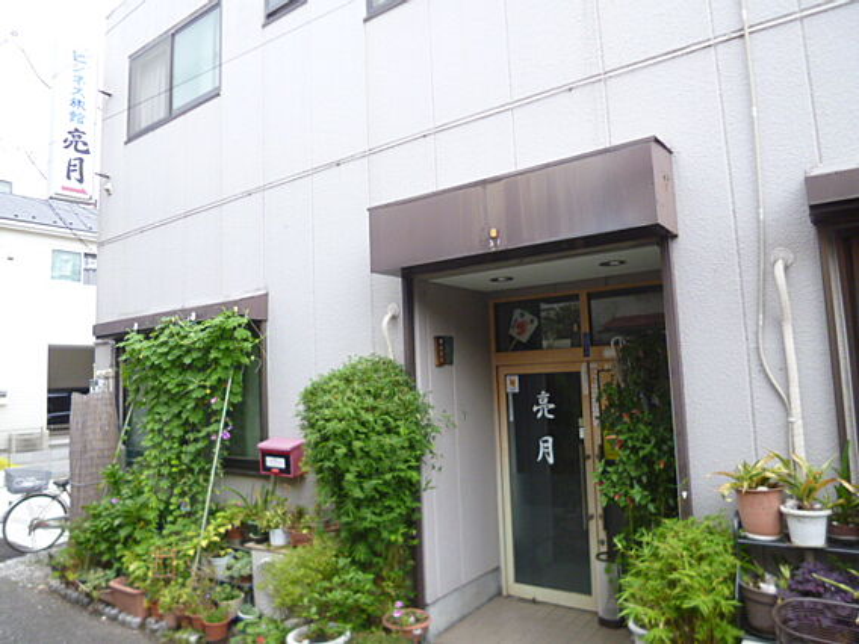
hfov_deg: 71.6
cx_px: 430
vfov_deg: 56.8
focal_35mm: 24
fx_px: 596
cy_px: 322
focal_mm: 4.3
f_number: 2.5
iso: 160
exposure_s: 1/60
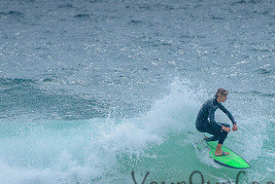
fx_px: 7673
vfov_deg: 1.4
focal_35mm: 1004
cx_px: 212
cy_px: 148
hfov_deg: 2.1
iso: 500
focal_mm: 400
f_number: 7.1
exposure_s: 1/1600
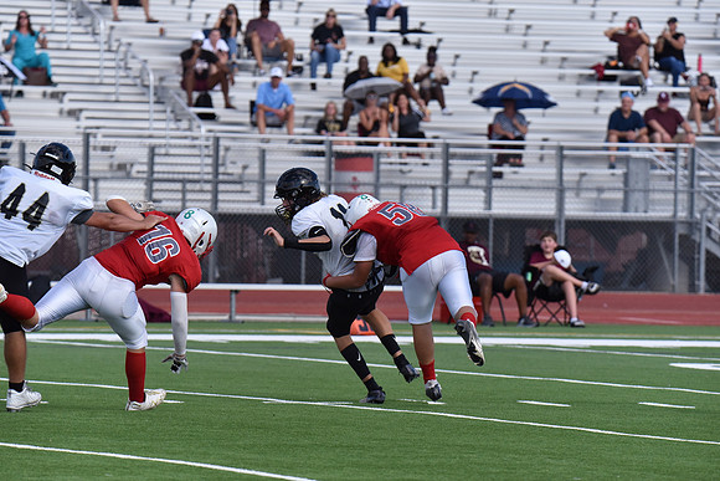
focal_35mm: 320
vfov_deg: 4.3
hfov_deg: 6.4
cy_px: 240
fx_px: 6401
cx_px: 360
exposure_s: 1/3200
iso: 1400
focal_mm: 320
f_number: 8
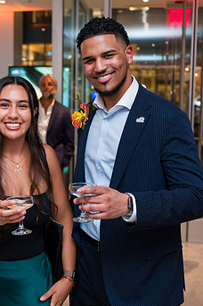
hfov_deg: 22.7
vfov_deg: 34.0
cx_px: 45
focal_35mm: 59
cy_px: 156
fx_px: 500
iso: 800
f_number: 3.2
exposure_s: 1/160
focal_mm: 34
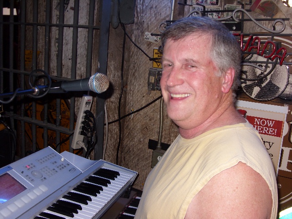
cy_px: 110
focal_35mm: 38
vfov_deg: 37.7
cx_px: 146
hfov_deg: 49.0
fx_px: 321
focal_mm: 6.3
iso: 50
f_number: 2.8
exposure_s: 1/30
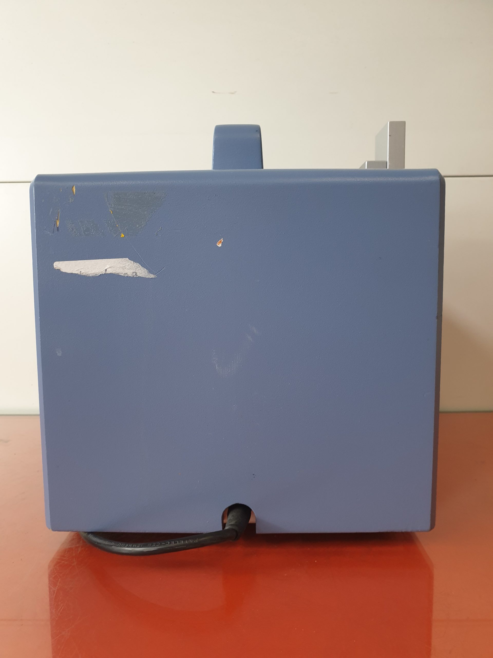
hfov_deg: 53.1
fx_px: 494
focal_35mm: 26
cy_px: 329
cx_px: 246
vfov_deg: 67.3
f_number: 2.4
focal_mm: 4.3
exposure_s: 1/50
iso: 160
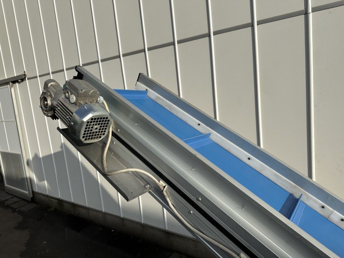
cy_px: 129
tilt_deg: -6.1
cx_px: 172
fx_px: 239
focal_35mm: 24
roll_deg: +4.9
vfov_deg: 56.8
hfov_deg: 71.6
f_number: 1.78
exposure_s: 1/6623
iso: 80
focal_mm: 6.86
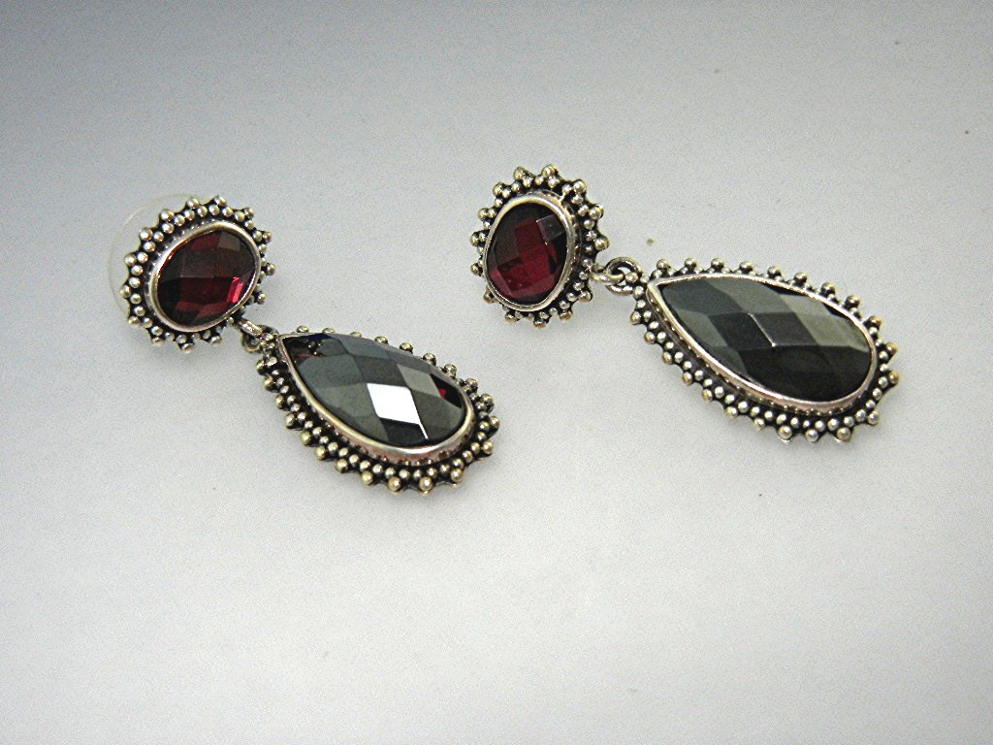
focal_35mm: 59
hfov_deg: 32.7
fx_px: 1692
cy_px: 372
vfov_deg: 24.8
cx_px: 496
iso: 347
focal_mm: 10.6
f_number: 8
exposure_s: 1/30
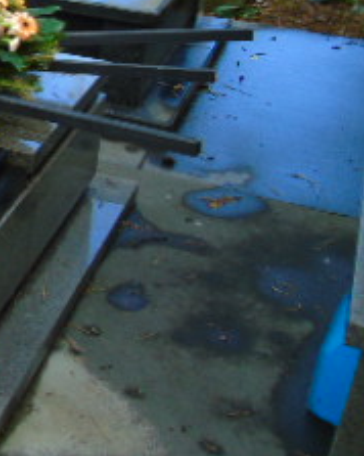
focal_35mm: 70
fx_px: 944
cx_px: -252
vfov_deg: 26.4
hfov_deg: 18.2
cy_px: 65
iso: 80
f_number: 3.4
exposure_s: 1/125
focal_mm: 4.4
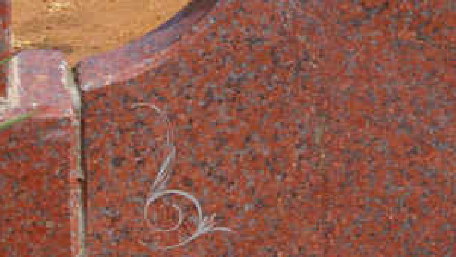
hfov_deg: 11.0
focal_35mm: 195
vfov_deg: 6.2
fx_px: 2359
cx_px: 328
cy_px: -76
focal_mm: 40
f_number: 11
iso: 200
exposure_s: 1/180
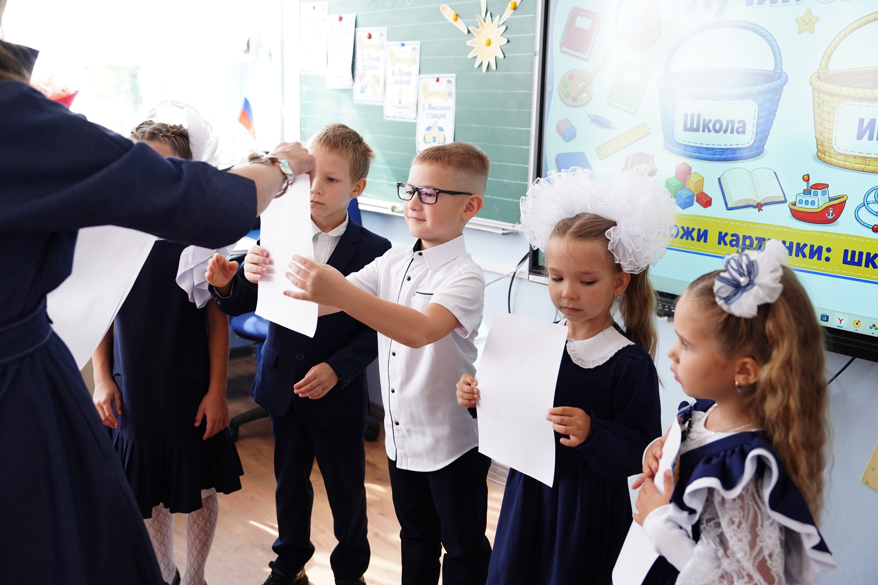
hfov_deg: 54.4
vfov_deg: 37.9
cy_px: 292
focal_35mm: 35
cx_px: 439
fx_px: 854
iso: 1600
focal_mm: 35
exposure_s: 1/320
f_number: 3.5
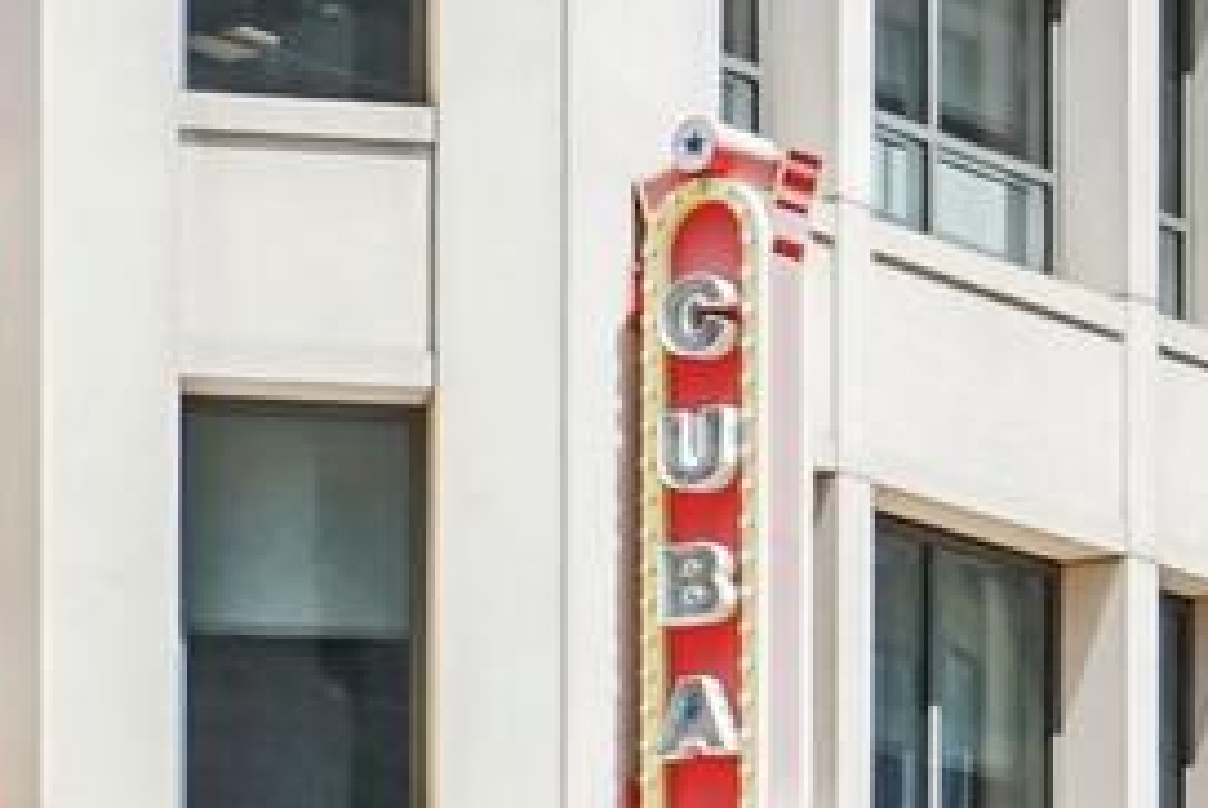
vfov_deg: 5.8
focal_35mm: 233
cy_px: 1640
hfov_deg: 8.4
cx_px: 2363
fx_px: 7827
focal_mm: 31
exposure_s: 1/800
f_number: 9
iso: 800
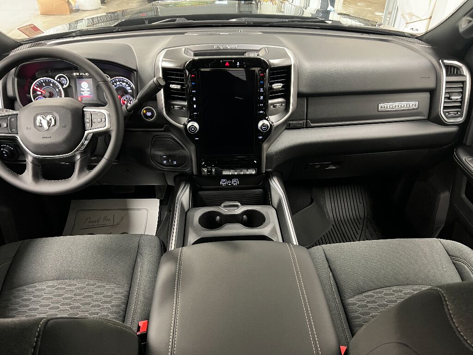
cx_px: 236
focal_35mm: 26
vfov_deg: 53.1
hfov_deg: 67.3
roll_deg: +1.2
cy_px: 178
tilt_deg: -36.4
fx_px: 355
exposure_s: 1/30
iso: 500
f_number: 1.5
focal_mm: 5.7
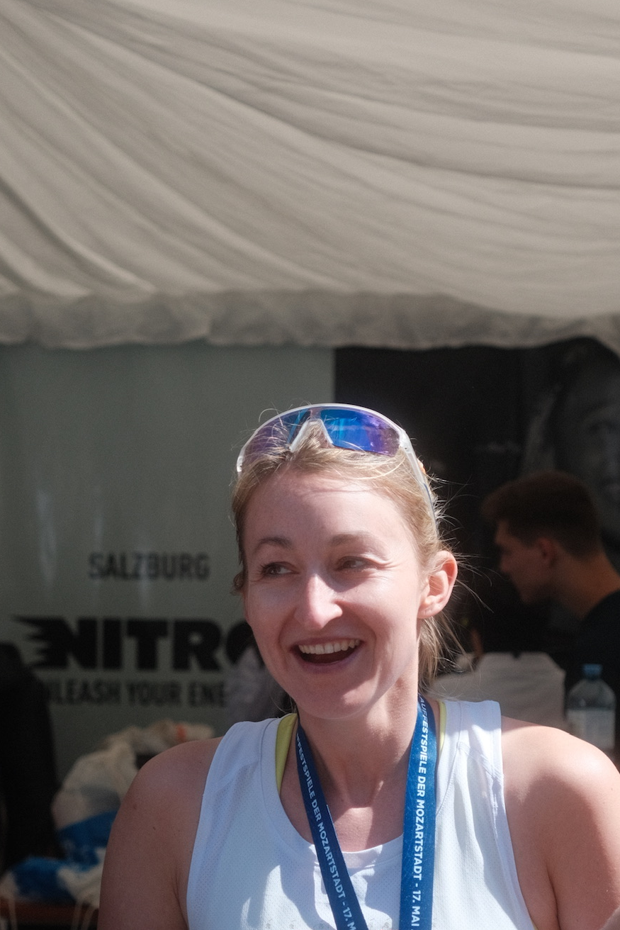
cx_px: 331
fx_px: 1859
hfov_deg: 18.9
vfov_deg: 27.9
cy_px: 615
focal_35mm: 72
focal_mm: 27
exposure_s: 1/2500
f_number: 2.8
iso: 320
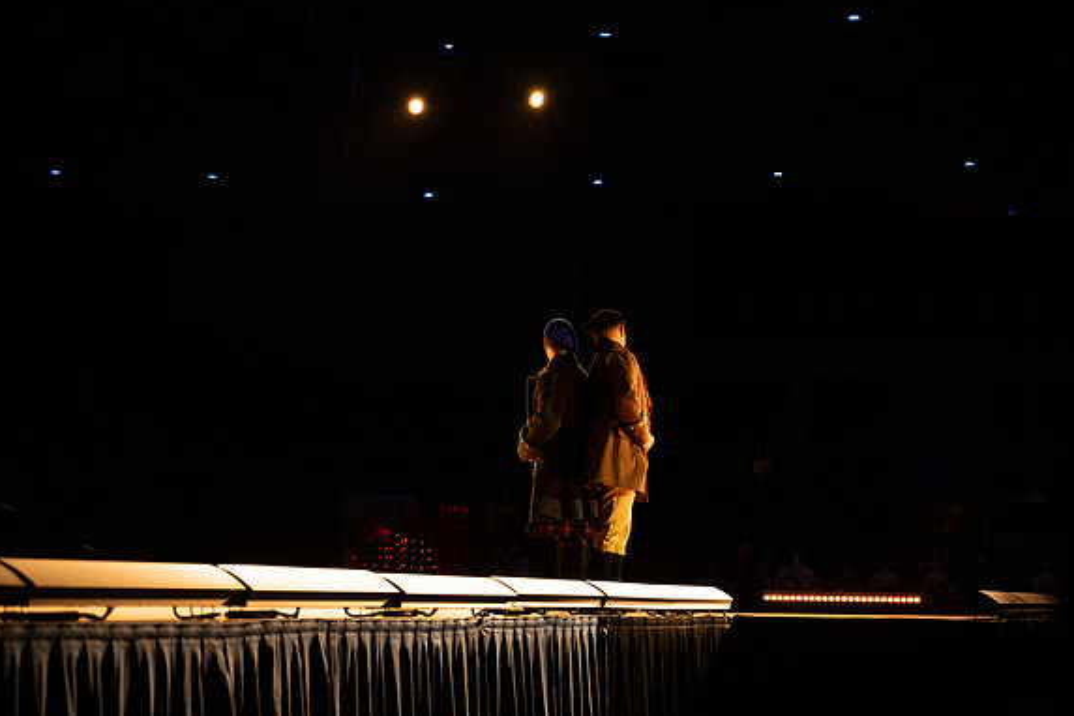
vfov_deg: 19.2
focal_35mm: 71
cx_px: 532
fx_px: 2118
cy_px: 355
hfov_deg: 28.5
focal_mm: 68
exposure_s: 1/400
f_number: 4
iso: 800
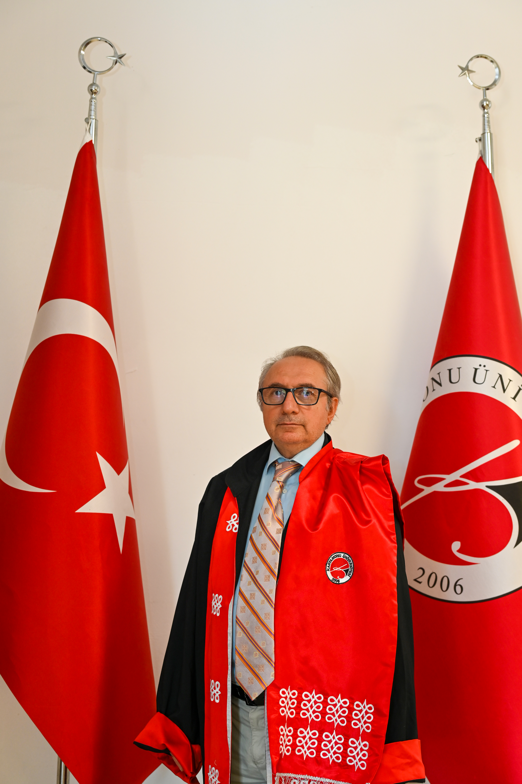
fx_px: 1089
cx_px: 261
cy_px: 392
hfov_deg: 27.0
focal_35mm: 50
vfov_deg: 39.6
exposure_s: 1/60
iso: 450
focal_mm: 50
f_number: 4
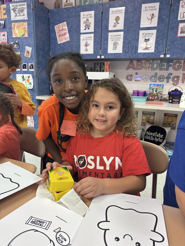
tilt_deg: -14.4
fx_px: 171
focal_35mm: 24
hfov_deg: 56.8
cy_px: 123
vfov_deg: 71.6
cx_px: 92
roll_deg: -1.6
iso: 400
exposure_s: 1/60
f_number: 1.78
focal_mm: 6.86
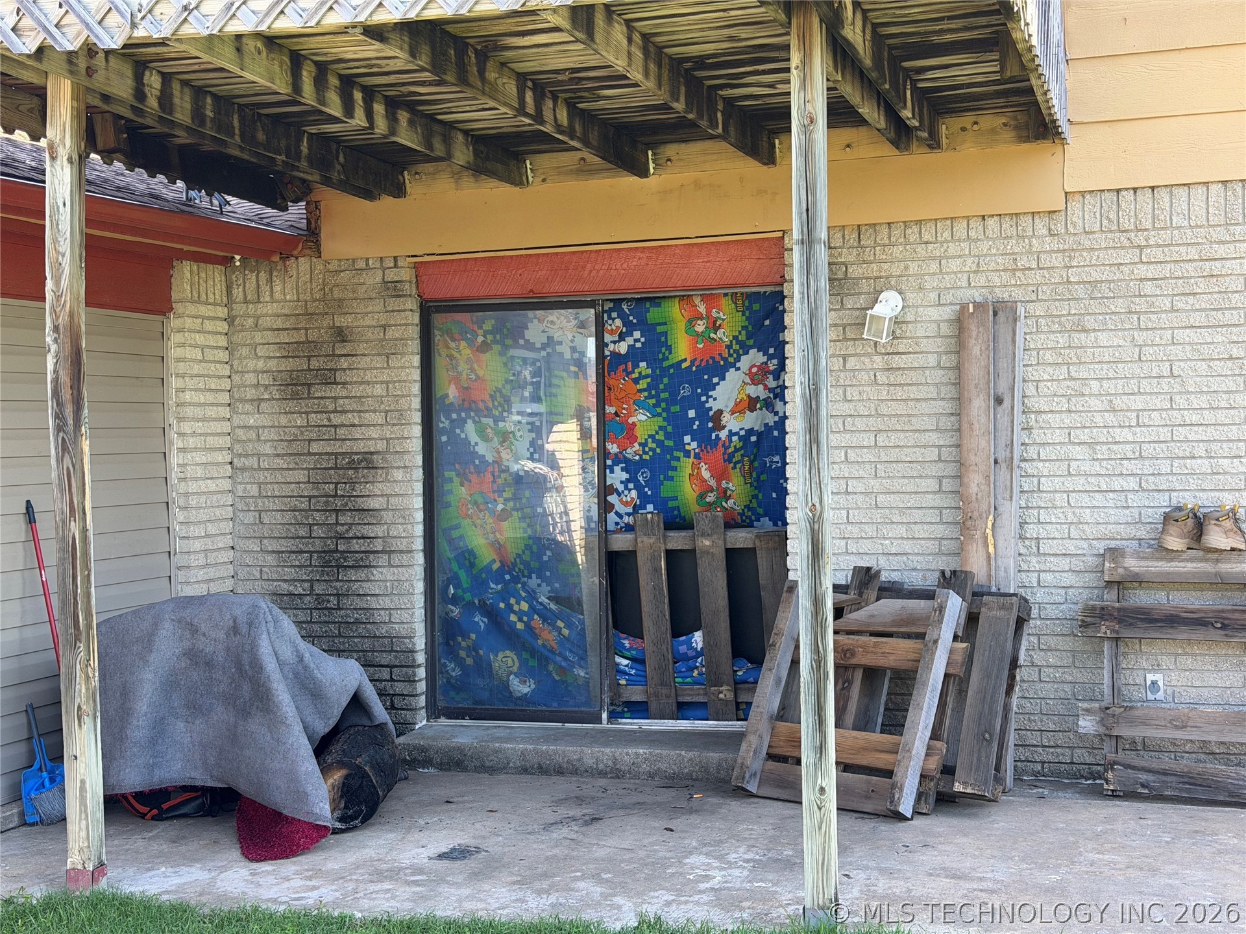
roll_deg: +0.7
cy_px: 467
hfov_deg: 39.7
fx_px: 1728
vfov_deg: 30.3
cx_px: 623
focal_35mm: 48
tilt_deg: -1.1
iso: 80
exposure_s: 1/386
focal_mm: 6.76
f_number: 1.78
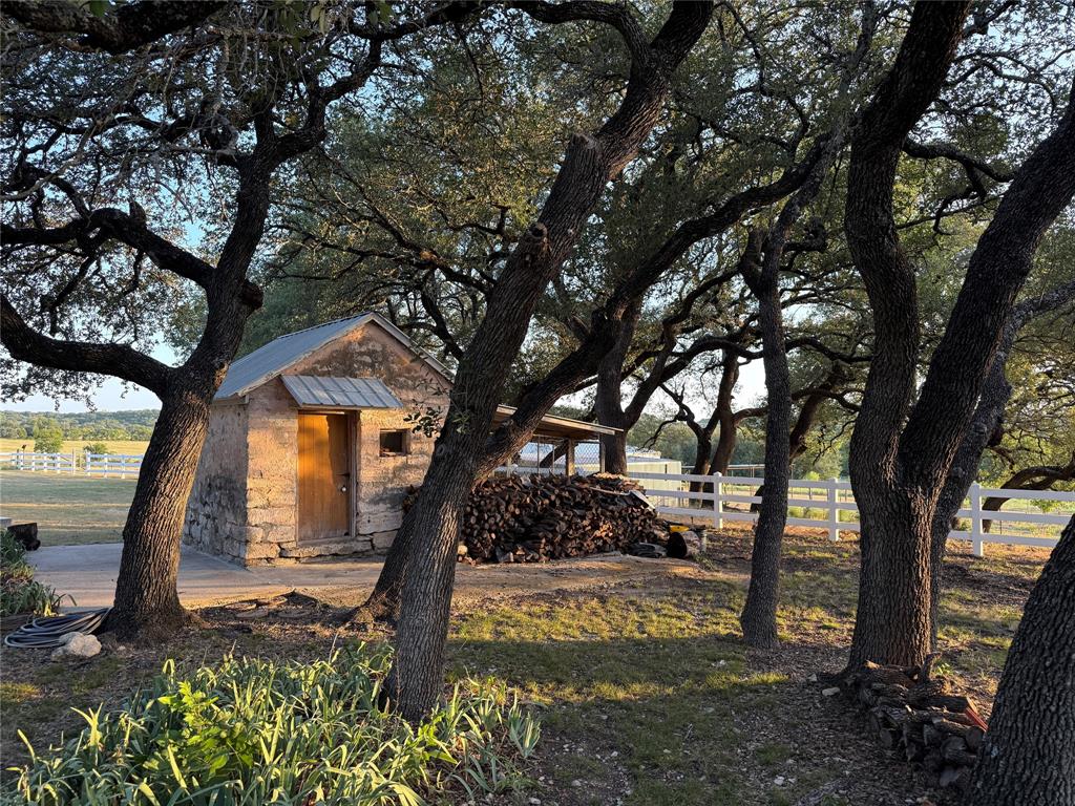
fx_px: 745
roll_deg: -0.8
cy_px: 403
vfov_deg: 56.8
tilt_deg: +3.3
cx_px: 538
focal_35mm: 24
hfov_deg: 71.6
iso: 125
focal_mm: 6.76
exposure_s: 1/243
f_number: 1.78
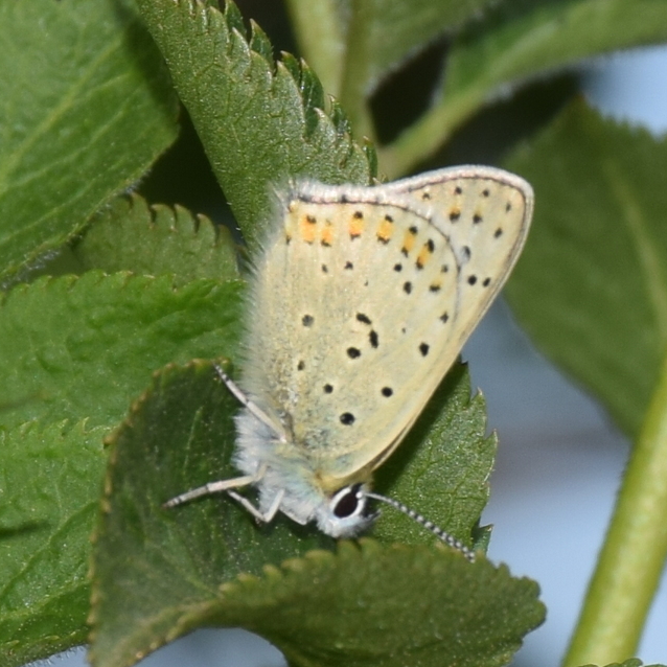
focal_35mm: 268
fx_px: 5842
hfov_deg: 6.5
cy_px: 334
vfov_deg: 6.5
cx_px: 403
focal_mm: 140
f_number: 13
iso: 100
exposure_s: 1/160
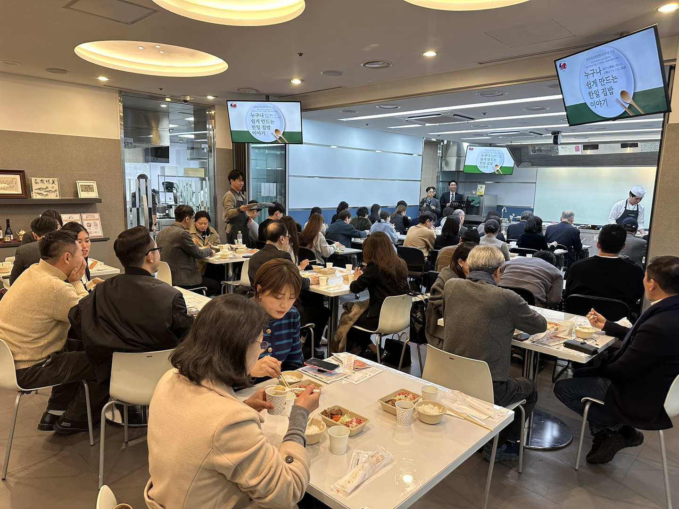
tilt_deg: -9.1
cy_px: 254
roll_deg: -2.1
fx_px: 471
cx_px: 340
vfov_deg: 56.8
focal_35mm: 24
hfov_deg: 71.6
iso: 200
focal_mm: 6.86
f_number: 1.78
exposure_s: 1/120
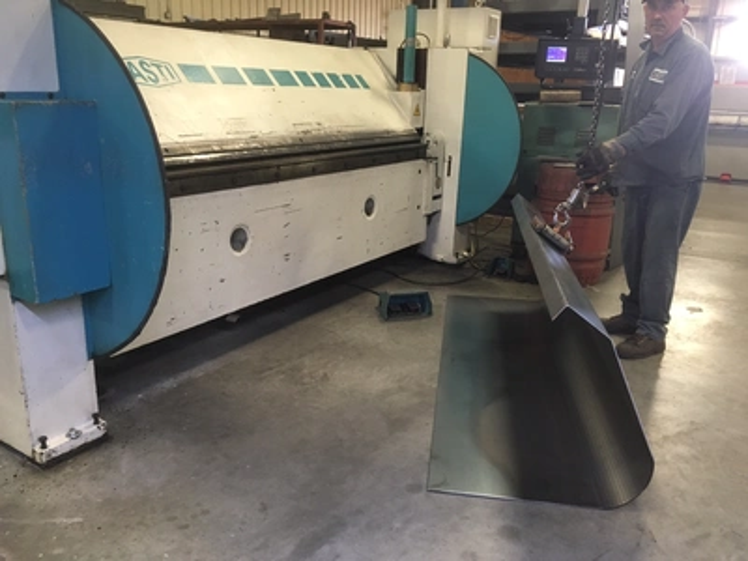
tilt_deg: -18.2
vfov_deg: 48.2
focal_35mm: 29
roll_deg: -1.4
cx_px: 374
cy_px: 280
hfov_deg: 61.7
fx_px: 627
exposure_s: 1/33
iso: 200
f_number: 2.2
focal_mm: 4.15
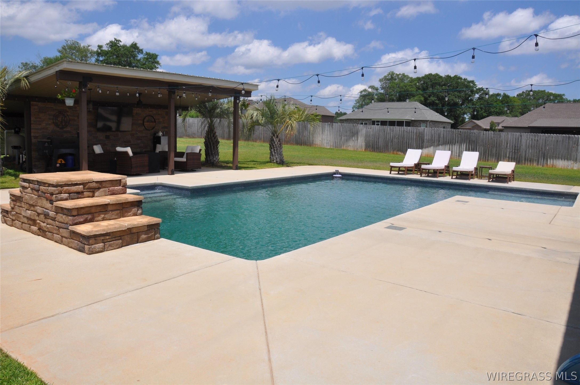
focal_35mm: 27
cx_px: 290
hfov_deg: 67.4
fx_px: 434
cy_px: 192
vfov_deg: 47.8
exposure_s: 1/200
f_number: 14
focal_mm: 18
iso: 200
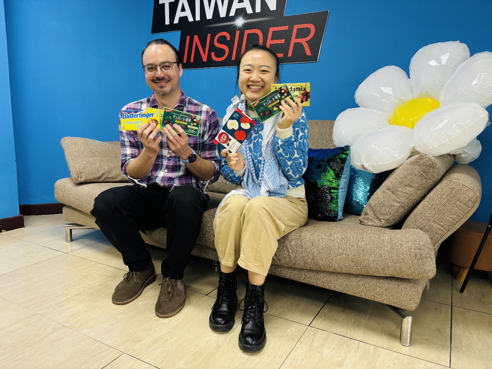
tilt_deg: -10.5
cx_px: 246
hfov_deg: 67.3
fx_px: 370
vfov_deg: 53.1
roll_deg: -1.6
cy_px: 184
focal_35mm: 26
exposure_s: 1/60
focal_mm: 5.96
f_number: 1.6
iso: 100
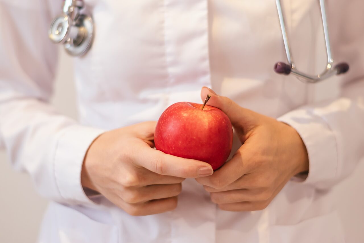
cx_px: 182
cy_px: 122
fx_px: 758
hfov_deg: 27.0
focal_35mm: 75
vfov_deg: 18.2
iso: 320
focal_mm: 50
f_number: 1.8
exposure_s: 1/125
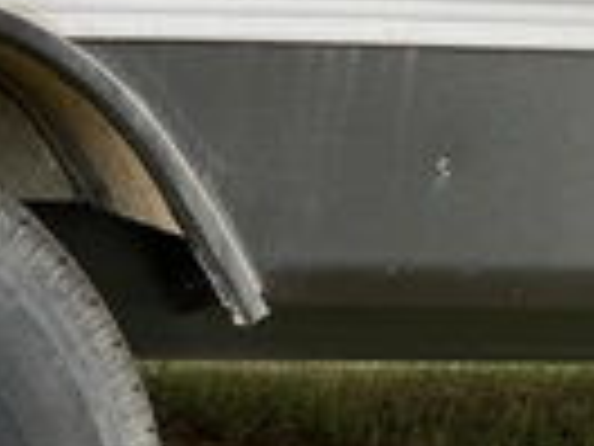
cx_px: -266
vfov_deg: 16.4
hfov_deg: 19.7
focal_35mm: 88
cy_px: 460
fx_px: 1510
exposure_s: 1/122
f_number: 1.8
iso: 32
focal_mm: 3
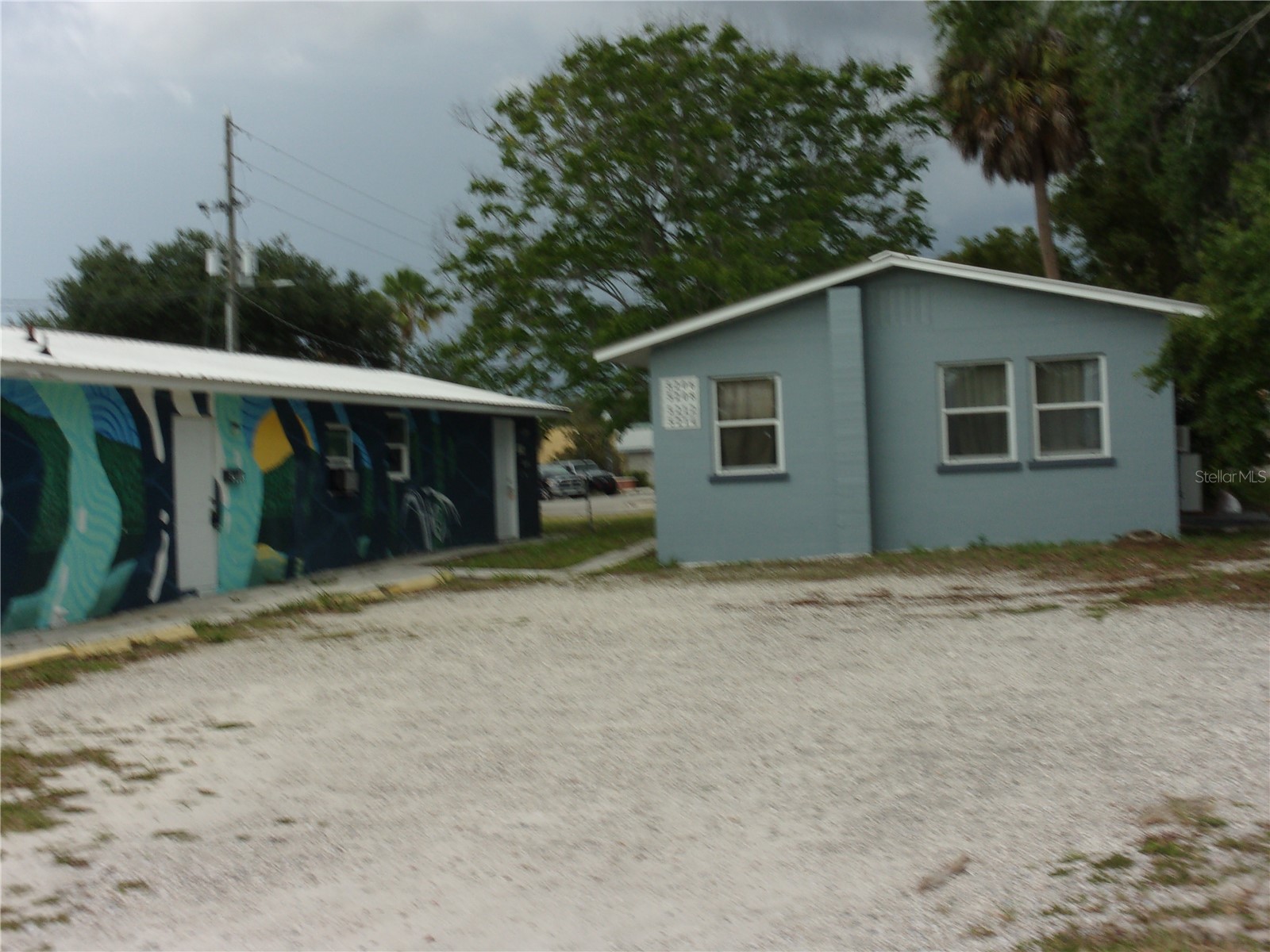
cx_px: 635
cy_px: 476
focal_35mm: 53
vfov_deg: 27.5
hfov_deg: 36.2
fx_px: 1944
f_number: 13.1
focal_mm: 9.5
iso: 80
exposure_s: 1/42
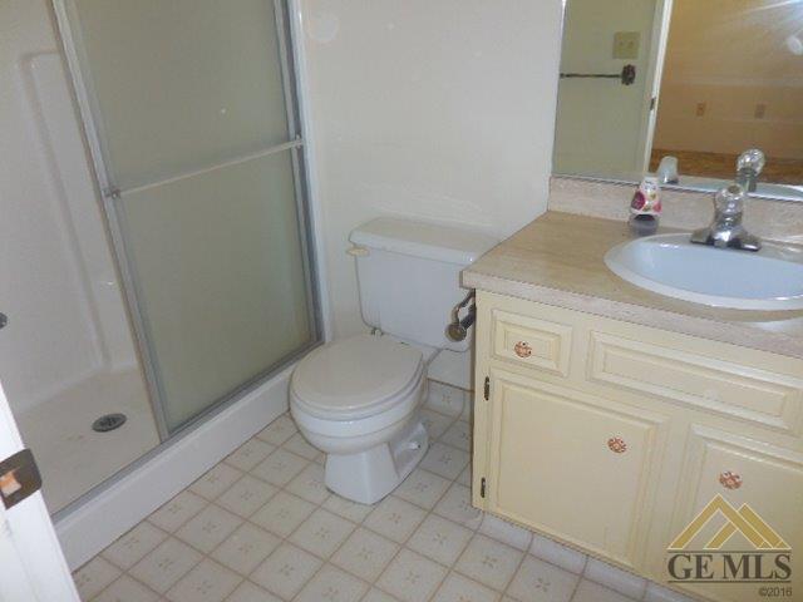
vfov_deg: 54.9
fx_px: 580
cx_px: 402
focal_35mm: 25
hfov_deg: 69.4
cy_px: 301
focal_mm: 4.5
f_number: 3.3
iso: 200
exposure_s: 1/25
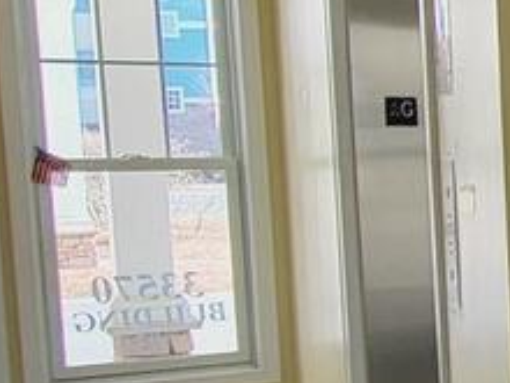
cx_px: 1115
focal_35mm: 85
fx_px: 1252
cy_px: 248
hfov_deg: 15.9
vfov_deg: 17.3
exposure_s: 1/120
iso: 100
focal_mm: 2.2
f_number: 2.2
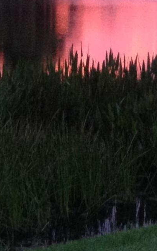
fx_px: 1130
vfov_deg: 12.5
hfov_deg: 7.4
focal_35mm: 165
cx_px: 374
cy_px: -30
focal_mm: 4.28
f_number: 2.4
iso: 125
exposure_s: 1/20
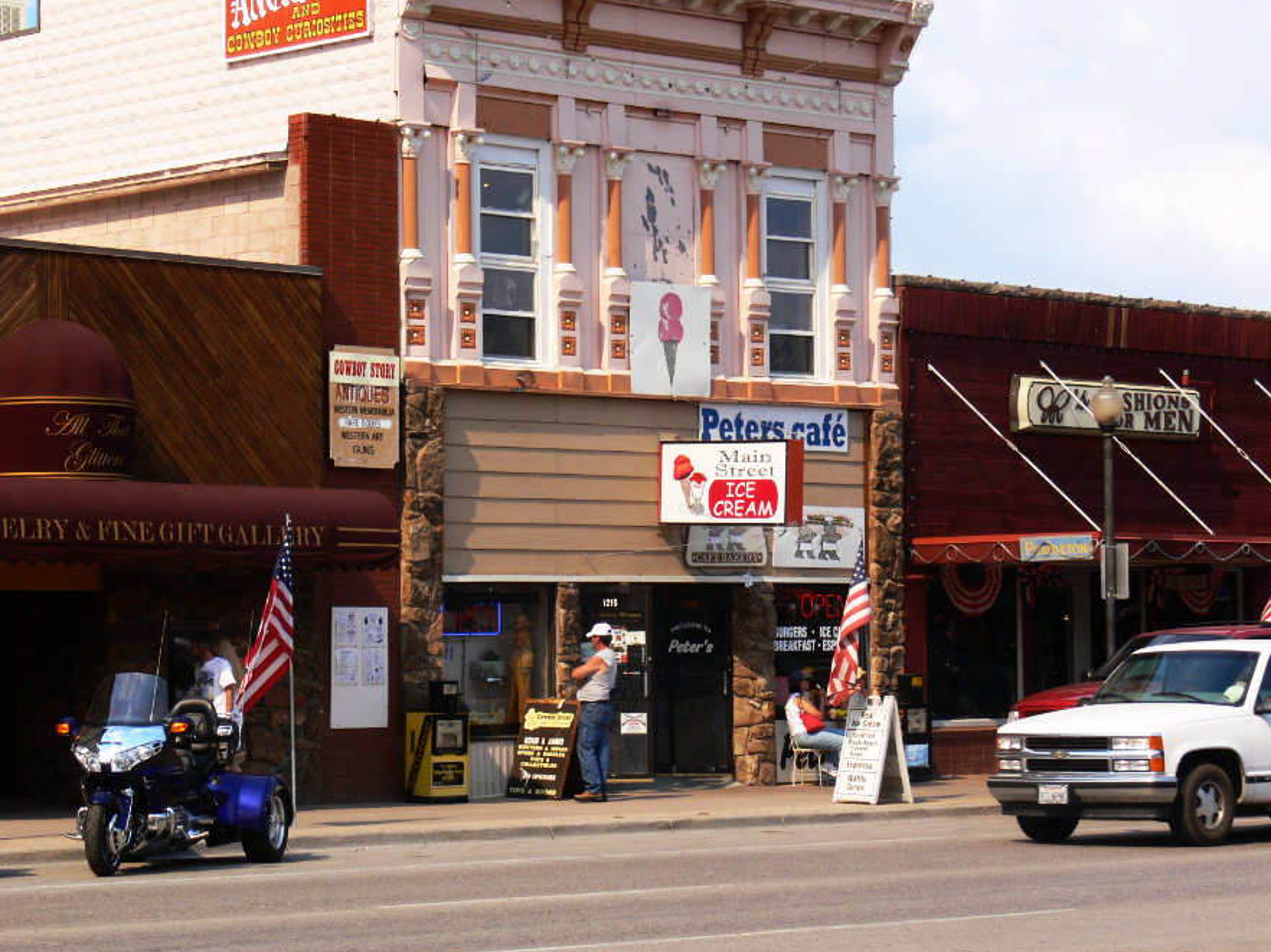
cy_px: 493
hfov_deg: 21.1
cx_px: 559
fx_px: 3414
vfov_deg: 15.9
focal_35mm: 93
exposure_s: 1/250
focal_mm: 17.3
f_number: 5.6
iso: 80
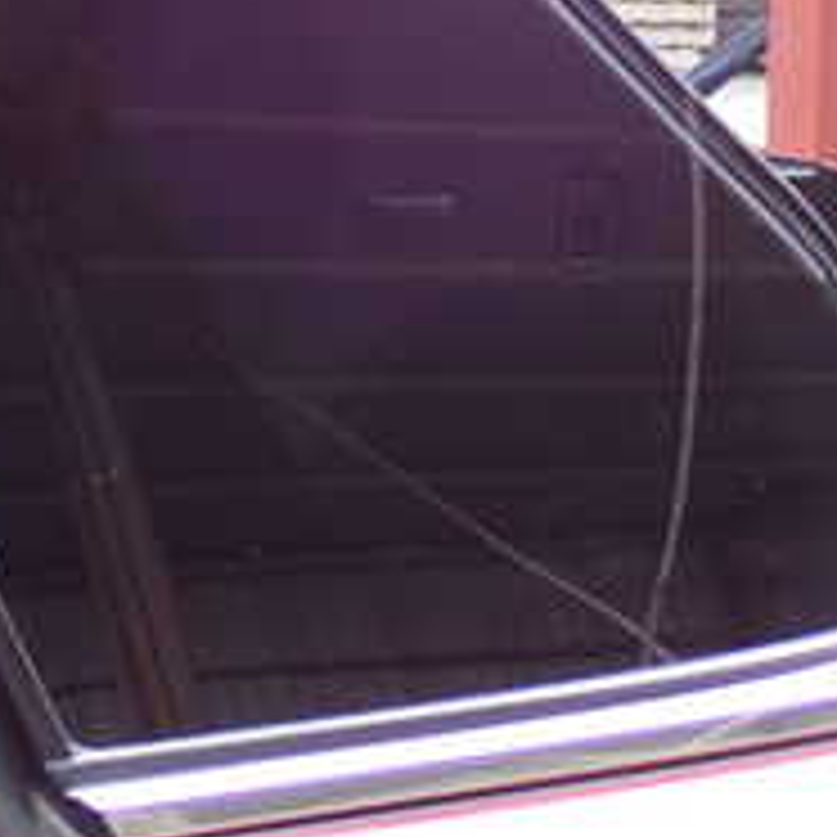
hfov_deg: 13.0
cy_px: 40
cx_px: 423
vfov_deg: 12.9
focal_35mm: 134
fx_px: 3666
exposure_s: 1/80
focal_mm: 8.4
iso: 200
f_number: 3.1
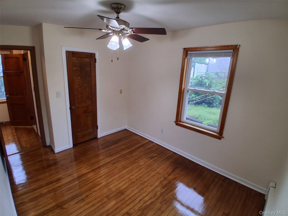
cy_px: 108
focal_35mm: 17
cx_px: 144
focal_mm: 1.4
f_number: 2.2
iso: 100
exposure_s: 1/60
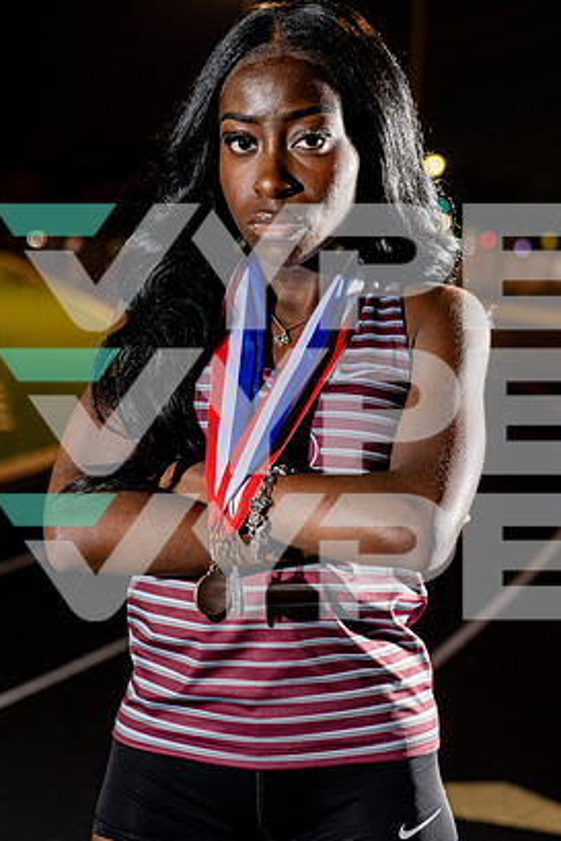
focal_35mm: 77
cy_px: 413
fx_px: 1798
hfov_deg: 17.7
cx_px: 300
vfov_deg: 26.3
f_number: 4
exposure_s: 1/200
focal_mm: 70
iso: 800
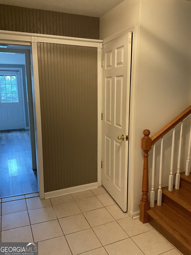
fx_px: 213
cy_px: 128
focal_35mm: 29
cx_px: 96
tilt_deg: -11.1
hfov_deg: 48.2
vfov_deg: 61.7
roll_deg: -0.8
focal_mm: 3
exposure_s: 1/60
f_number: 1.8
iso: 200
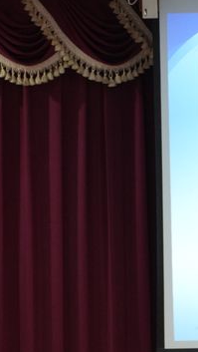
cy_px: 330
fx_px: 5595
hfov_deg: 2.0
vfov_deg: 3.6
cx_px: 334
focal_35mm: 600
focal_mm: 135
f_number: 5.6
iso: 1600
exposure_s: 1/25
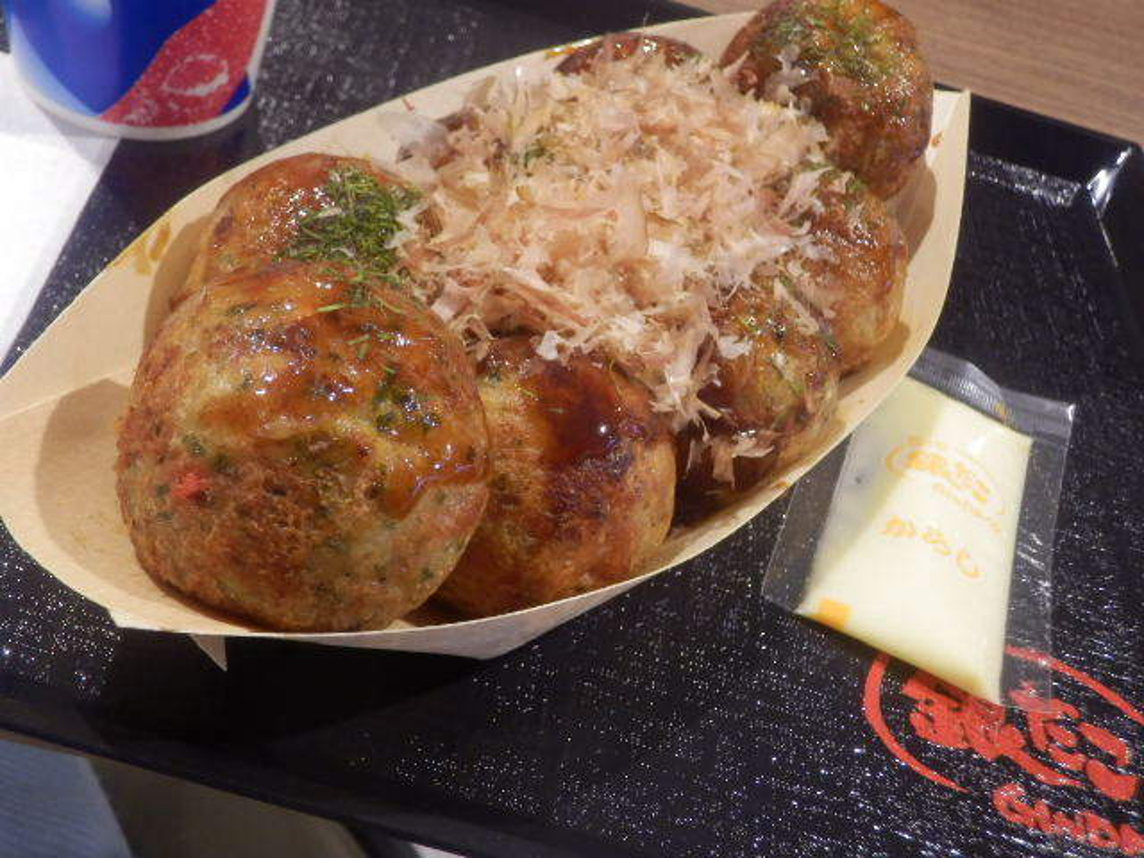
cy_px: 429
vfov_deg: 34.3
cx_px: 572
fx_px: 1388
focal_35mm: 42
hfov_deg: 44.8
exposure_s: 1/40
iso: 500
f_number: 4
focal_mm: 7.4
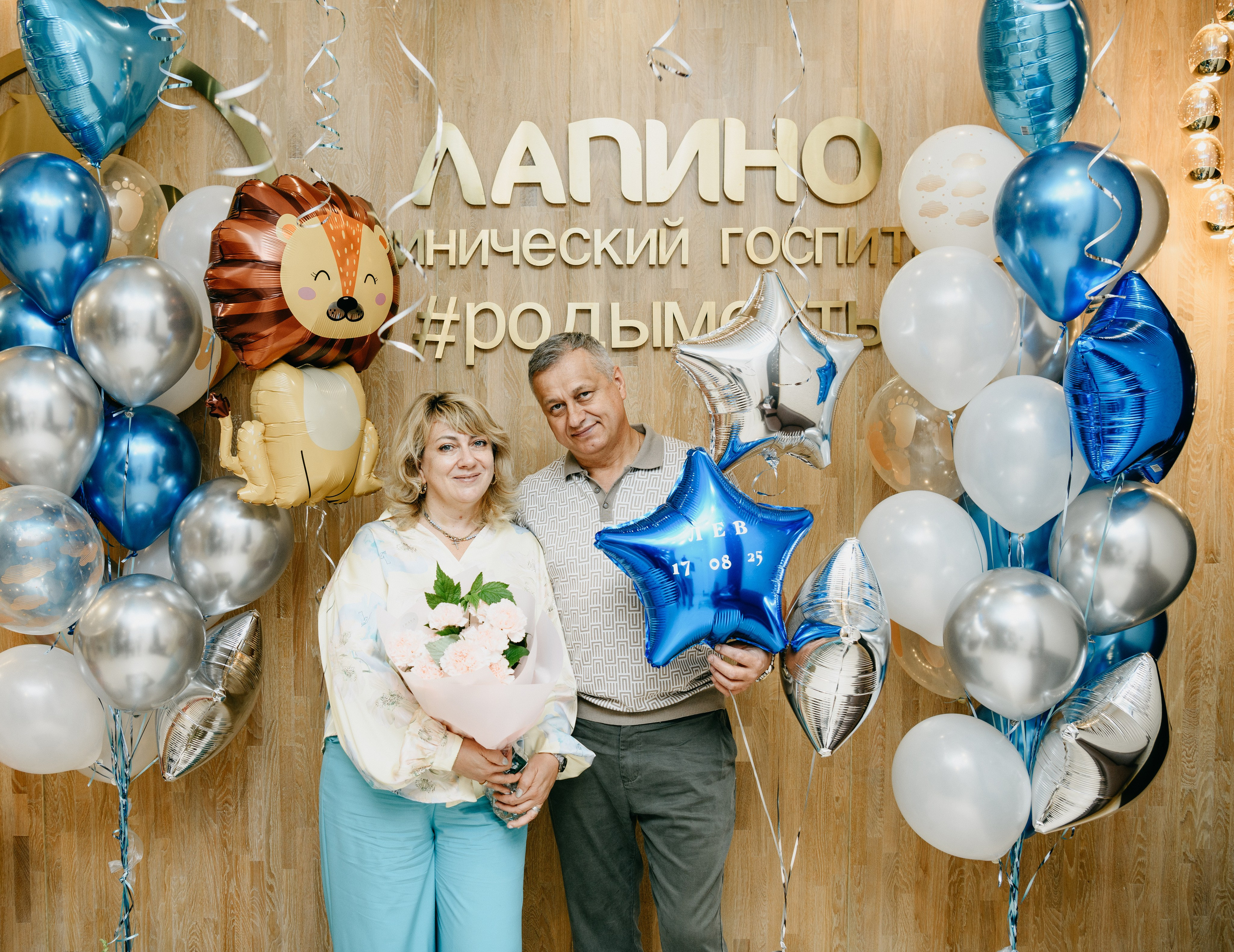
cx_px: 510
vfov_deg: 41.8
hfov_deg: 52.4
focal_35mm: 35
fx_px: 1246
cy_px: 482
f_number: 4.5
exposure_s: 1/160
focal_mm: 31
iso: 200
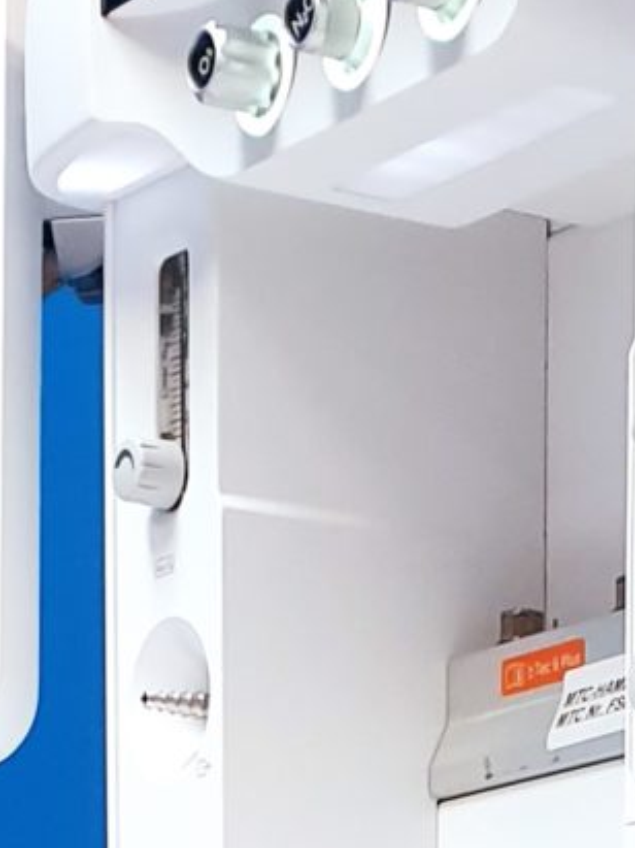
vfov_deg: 10.5
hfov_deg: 9.1
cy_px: 2036
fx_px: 3964
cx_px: 487
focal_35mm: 162
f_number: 2.4
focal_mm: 4.3
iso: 200
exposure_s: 1/50
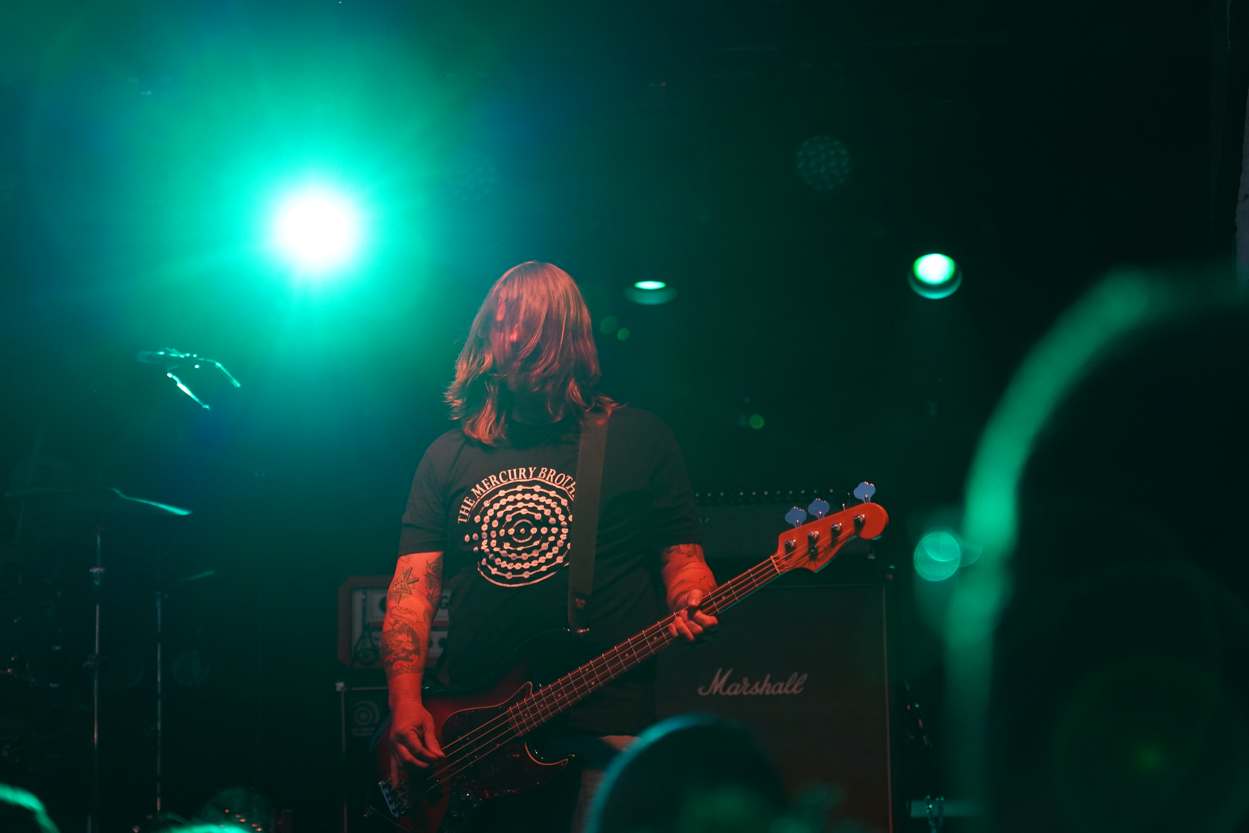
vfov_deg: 13.0
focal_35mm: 105
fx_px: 3643
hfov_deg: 19.5
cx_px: 624
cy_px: 416
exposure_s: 1/160
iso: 4000
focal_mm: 105
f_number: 4
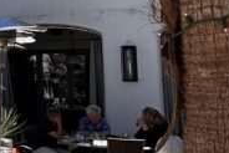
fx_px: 516
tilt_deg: +5.8
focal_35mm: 81
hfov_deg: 17.6
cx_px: -231
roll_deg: -0.9
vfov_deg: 16.8
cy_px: 34
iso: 40
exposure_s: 1/1553
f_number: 2.2
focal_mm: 2.22
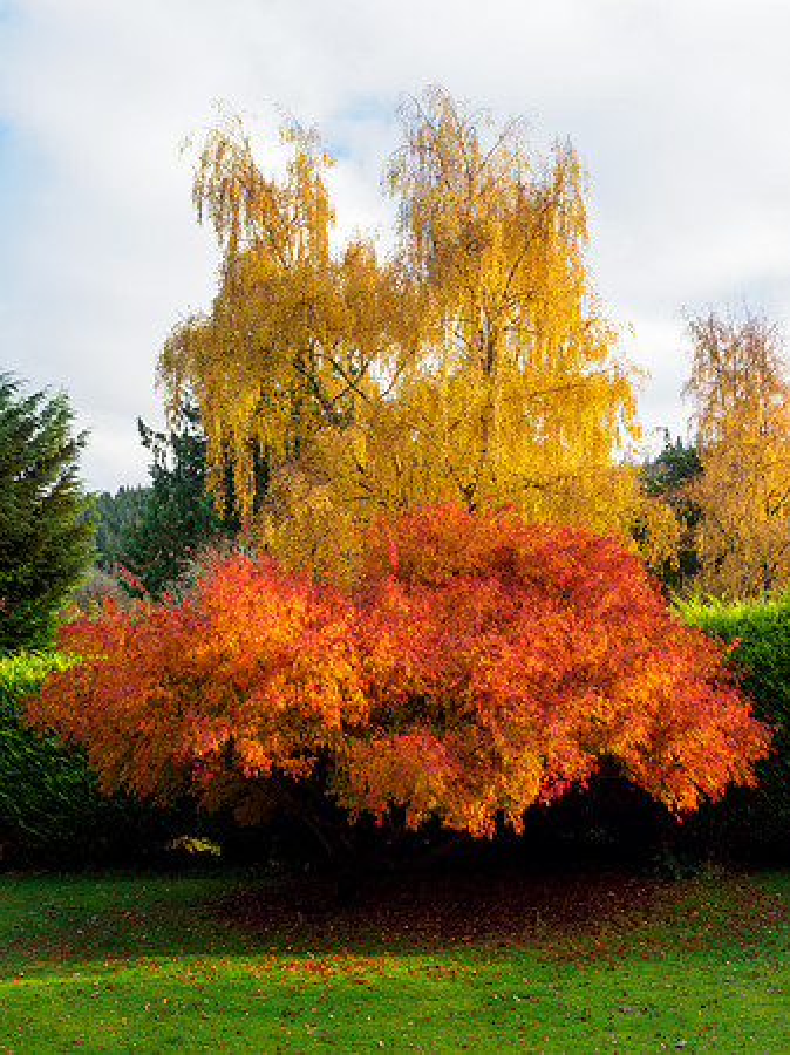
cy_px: 528
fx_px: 1340
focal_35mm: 44
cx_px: 395
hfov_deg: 32.8
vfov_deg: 43.0
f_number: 5.6
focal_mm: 22
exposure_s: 1/50
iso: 200
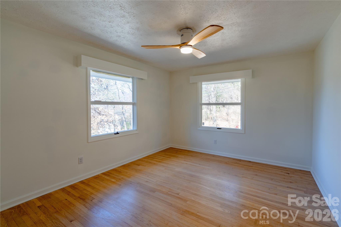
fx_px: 152
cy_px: 114
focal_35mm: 16
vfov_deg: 73.7
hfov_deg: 96.7
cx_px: 170
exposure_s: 1/80
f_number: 10
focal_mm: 16
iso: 200
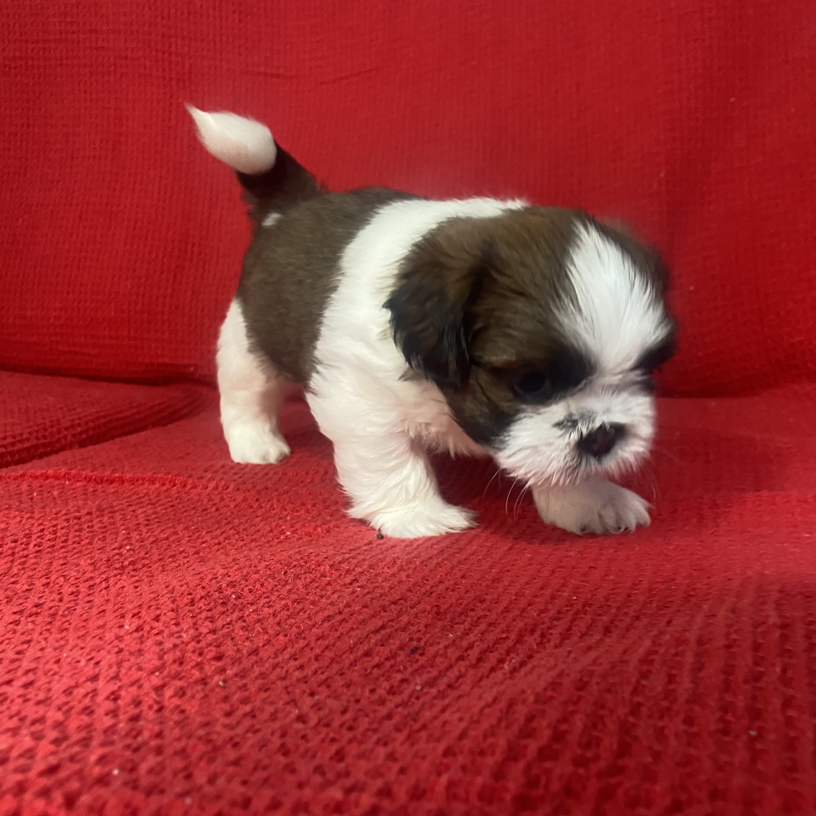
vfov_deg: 48.4
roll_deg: +0.9
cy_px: 449
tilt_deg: -7.9
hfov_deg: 48.4
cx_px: 431
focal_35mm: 34
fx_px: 907
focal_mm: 4.25
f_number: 1.8
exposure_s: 1/60
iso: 250
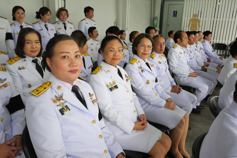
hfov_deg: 63.6
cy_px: 79
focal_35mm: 29
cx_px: 118
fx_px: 191
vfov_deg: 45.0
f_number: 9
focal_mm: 14
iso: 3200
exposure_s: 1/200
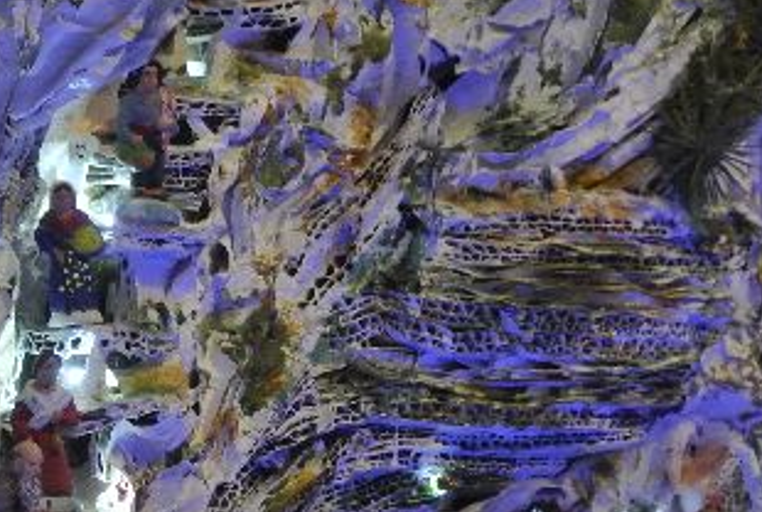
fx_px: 2460
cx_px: 261
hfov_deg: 17.6
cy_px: 430
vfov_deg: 11.8
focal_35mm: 116
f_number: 4.5
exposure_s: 1/80
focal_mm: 16.9
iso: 2000
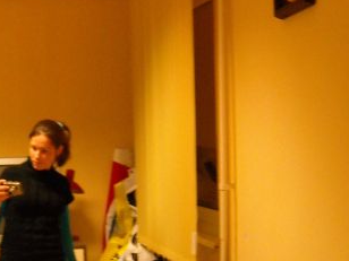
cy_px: 184
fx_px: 917
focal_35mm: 91
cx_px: 77
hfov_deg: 21.3
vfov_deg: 16.2
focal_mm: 5.7
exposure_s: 1/42
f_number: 2.8
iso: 400
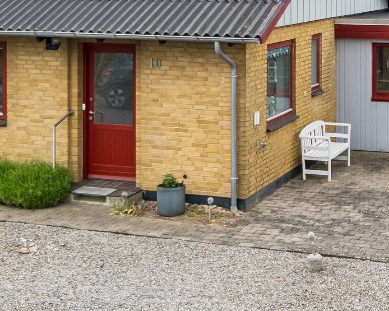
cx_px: 316
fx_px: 840
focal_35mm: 73
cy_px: 94
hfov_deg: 25.6
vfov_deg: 20.9
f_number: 4
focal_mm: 12
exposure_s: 1/400
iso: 200
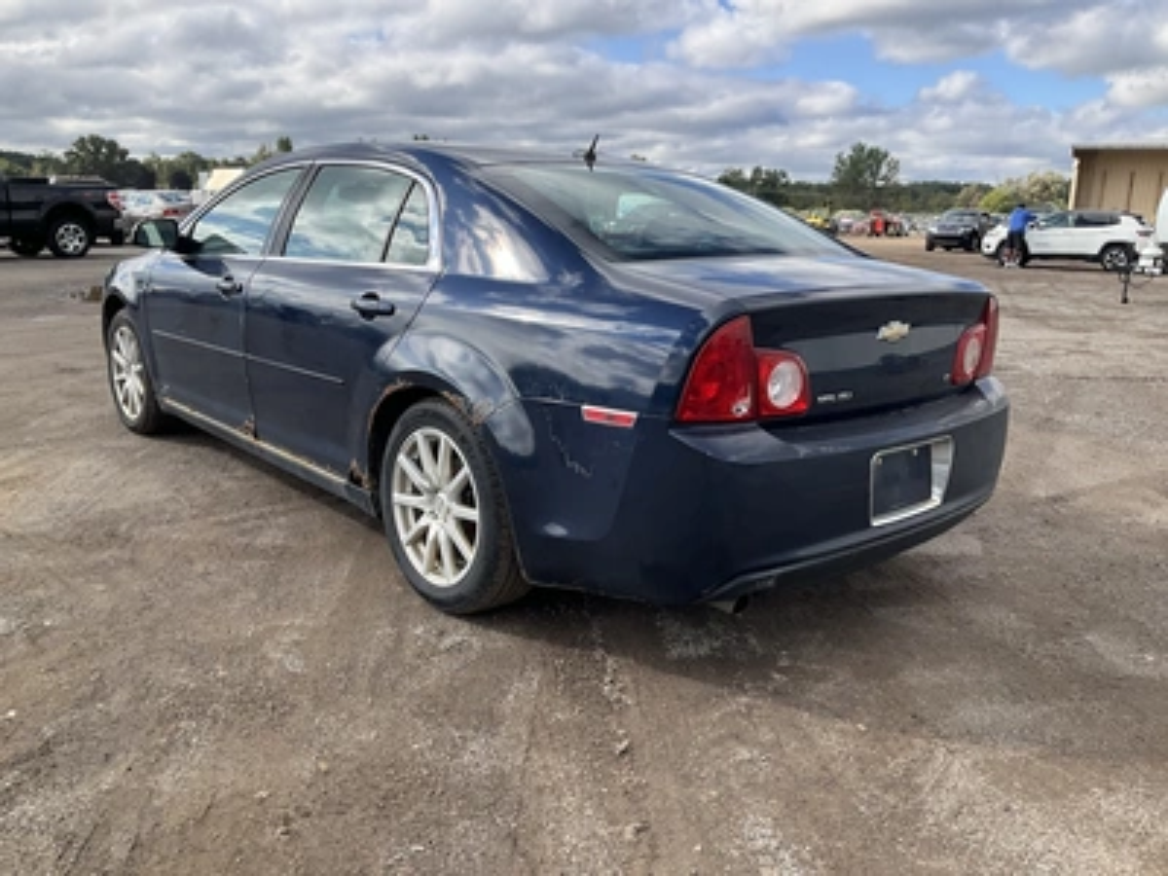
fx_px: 979
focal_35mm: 29
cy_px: 438
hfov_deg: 61.7
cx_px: 584
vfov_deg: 48.2
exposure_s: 1/944
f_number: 1.8
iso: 25
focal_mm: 3
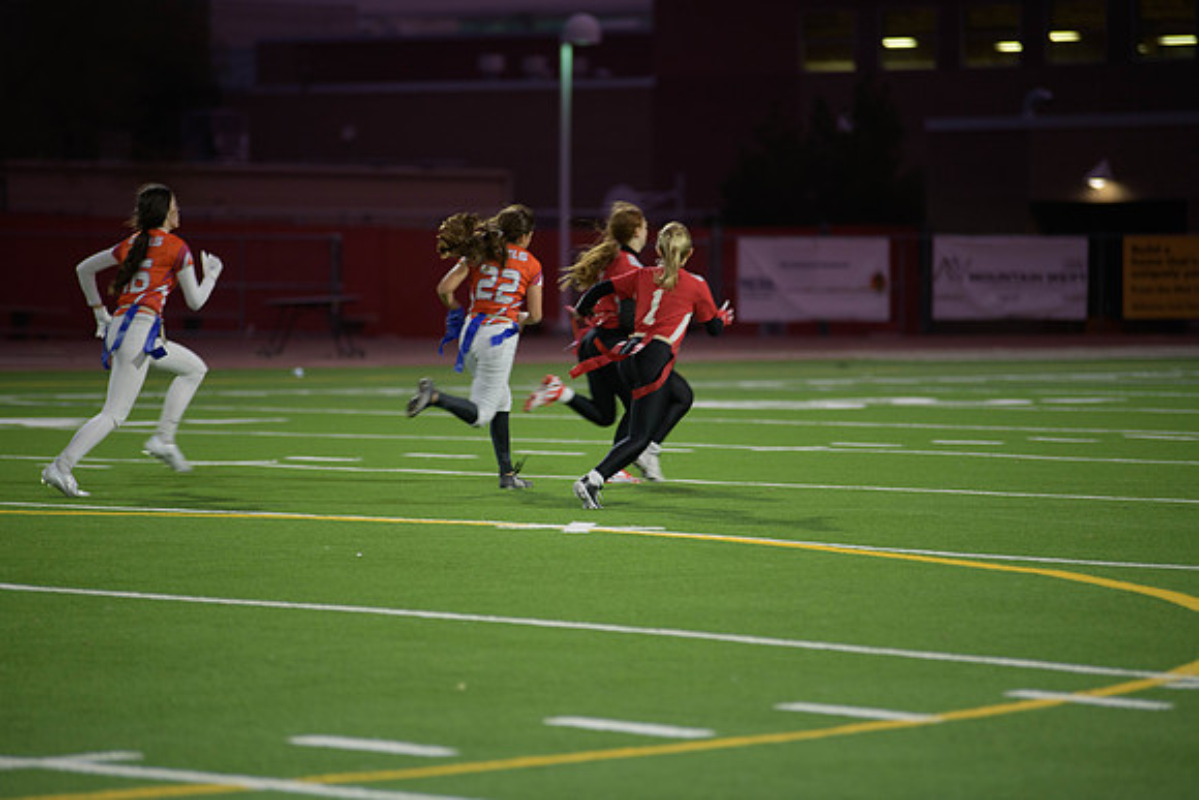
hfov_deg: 10.3
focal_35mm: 200
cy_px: 400
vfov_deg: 6.9
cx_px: 600
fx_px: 6662
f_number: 2.8
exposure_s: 1/200
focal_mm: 200
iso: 720
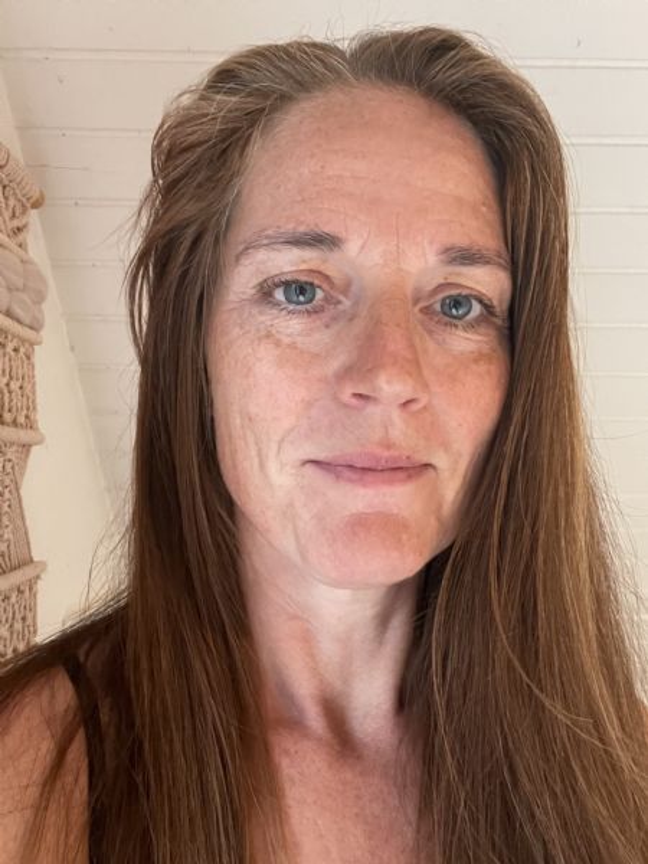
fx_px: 749
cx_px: 324
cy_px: 432
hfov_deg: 46.8
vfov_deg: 60.0
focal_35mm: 30
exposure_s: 1/25
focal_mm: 2.71
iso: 500
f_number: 2.2
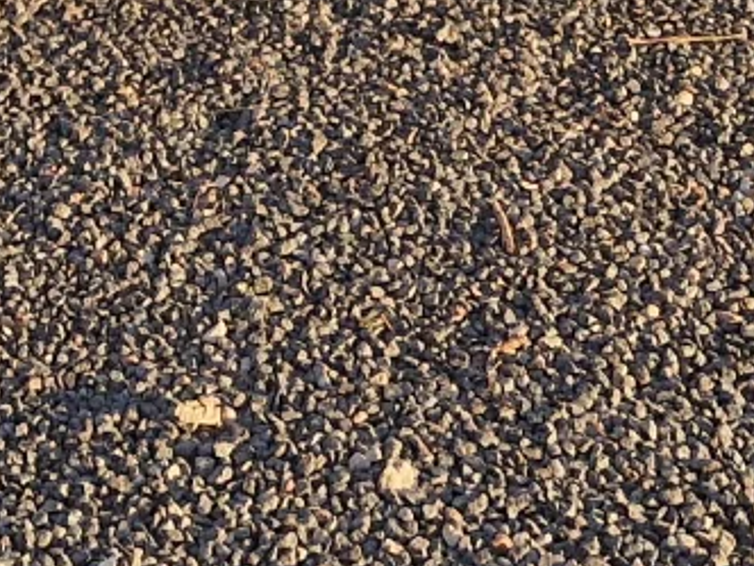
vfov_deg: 9.3
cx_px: 304
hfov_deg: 14.8
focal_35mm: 133
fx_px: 2897
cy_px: -1018
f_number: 1.8
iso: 50
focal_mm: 5.4
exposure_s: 1/428
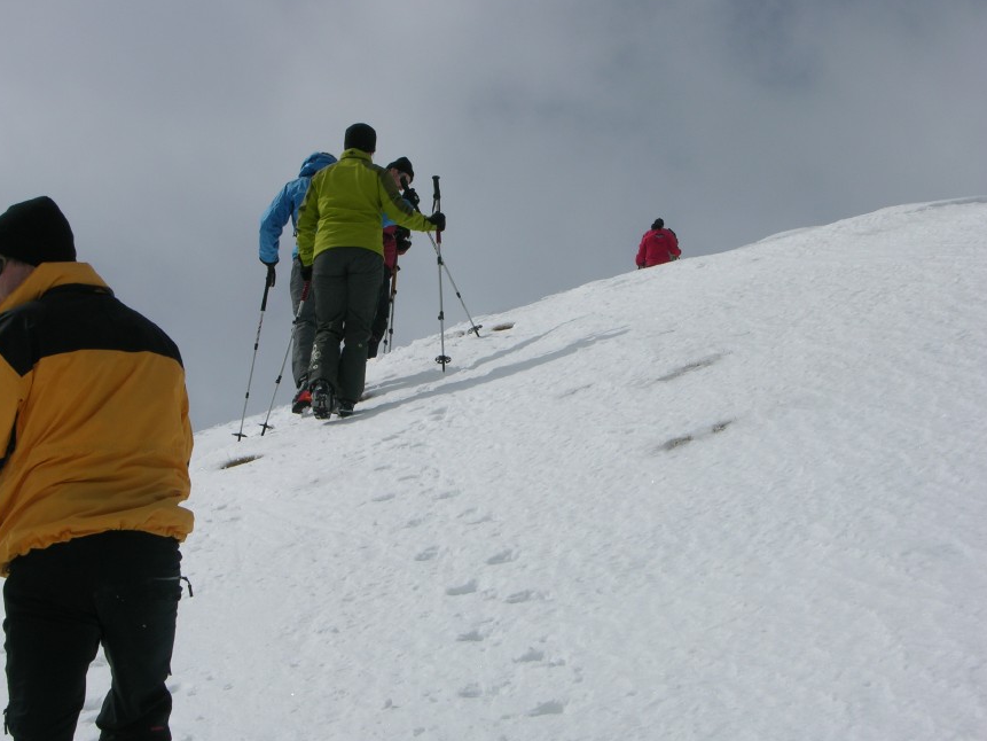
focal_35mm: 88
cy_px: 357
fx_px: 2509
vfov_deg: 16.8
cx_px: 447
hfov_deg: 22.2
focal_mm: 18.8
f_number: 7.5
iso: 50
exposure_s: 1/598
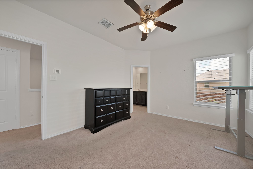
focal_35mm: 12
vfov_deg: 90.1
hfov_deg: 112.6
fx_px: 84
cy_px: 84
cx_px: 126
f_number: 9
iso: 640
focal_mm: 12
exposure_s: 1/15
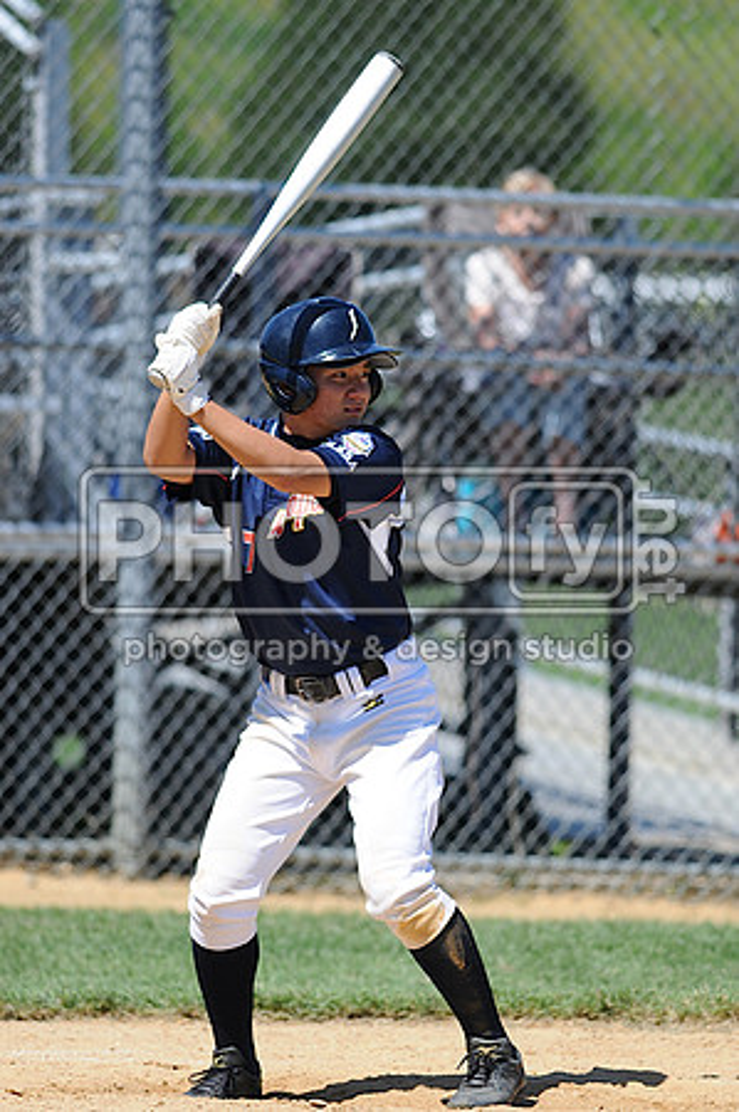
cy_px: 556
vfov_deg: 4.6
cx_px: 370
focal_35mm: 450
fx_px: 13887
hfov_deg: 3.0
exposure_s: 1/1250
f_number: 4
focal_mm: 300
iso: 200
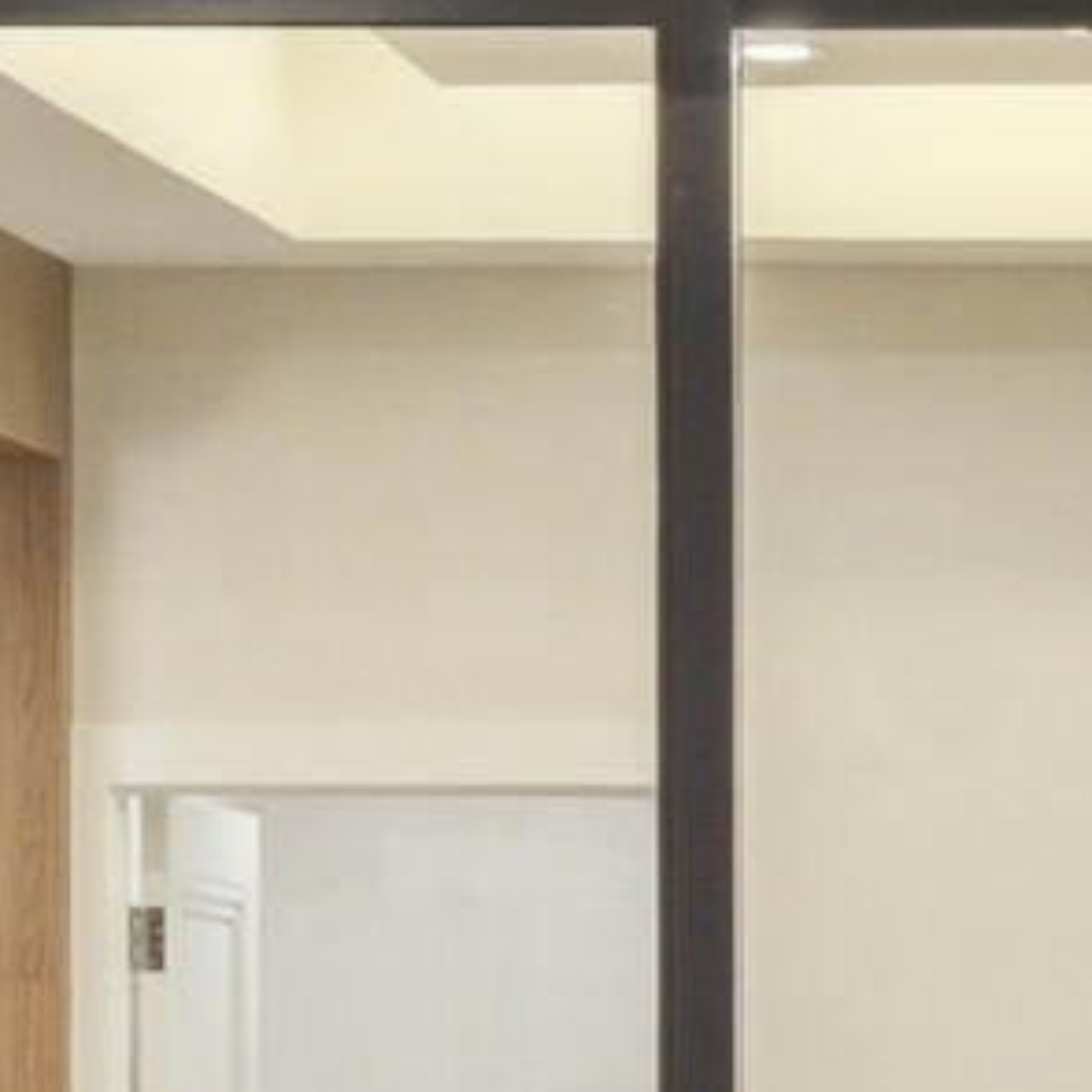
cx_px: 2162
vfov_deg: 5.8
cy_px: 1470
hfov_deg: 5.7
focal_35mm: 302
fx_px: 10778
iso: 1250
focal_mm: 35
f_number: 8
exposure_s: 1/6
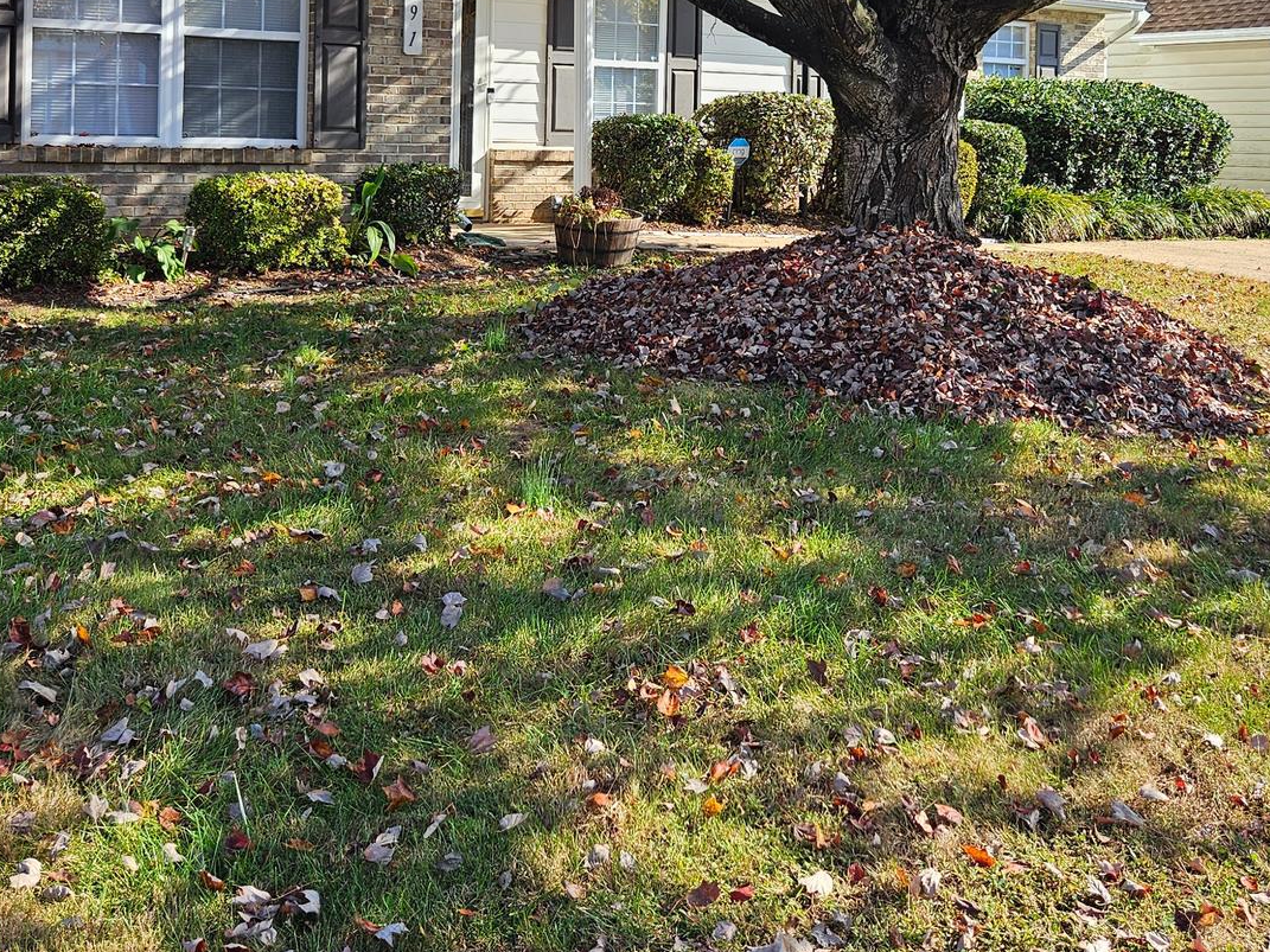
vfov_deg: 31.7
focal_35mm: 44
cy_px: 141
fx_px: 1614
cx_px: 669
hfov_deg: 42.9
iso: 25
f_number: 1.8
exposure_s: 1/554
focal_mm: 5.4
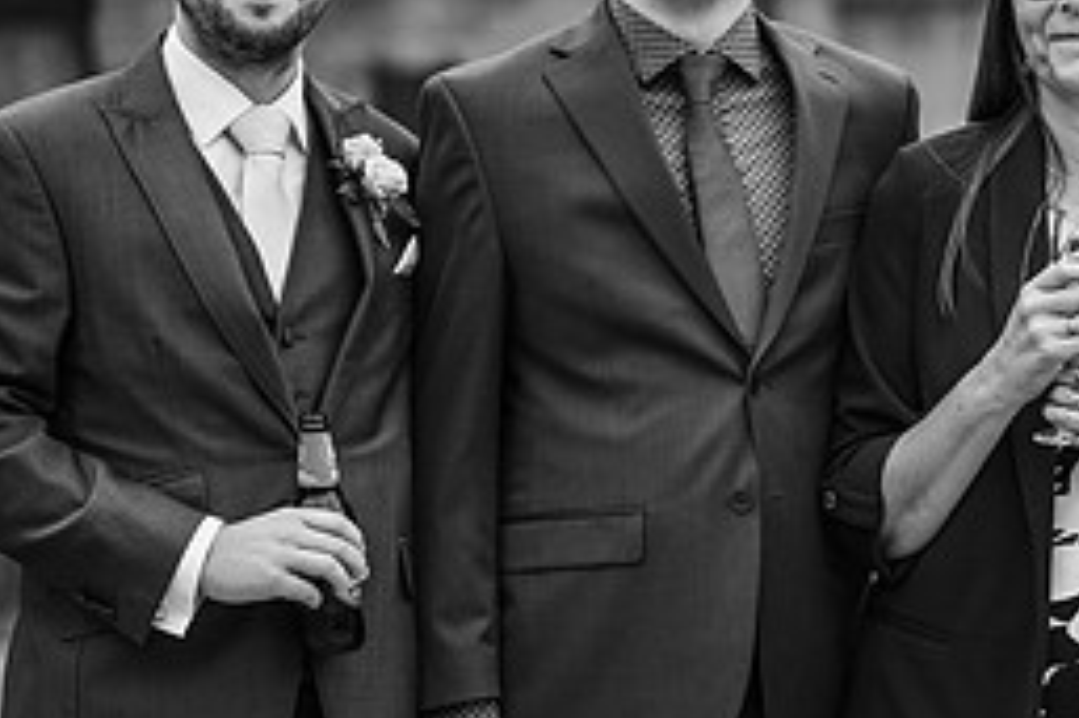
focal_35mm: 192
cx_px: 1100
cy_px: 399
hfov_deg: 10.6
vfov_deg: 7.1
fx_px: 5751
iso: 100
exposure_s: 1/1600
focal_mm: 85
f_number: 2
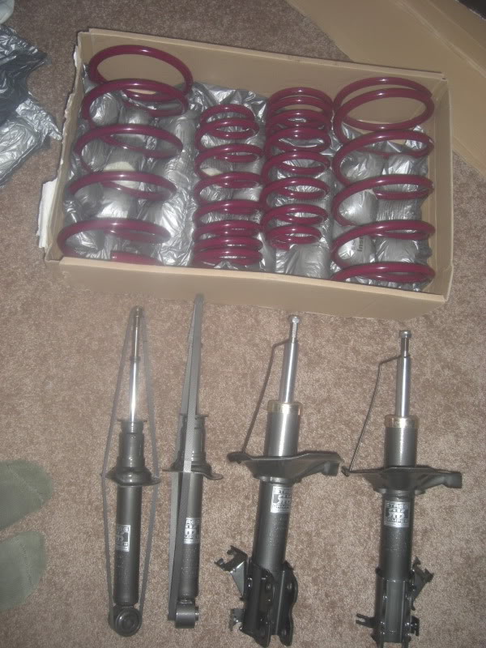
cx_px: 243
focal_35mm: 38
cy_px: 324
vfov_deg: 49.0
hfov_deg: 37.7
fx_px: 711
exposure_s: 1/60
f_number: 2.8
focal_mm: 7.9
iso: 100
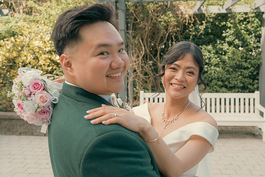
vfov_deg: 36.9
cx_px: 132
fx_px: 265
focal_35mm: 36
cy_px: 88
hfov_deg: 53.1
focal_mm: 24
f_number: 3.5
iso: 125
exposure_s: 1/160
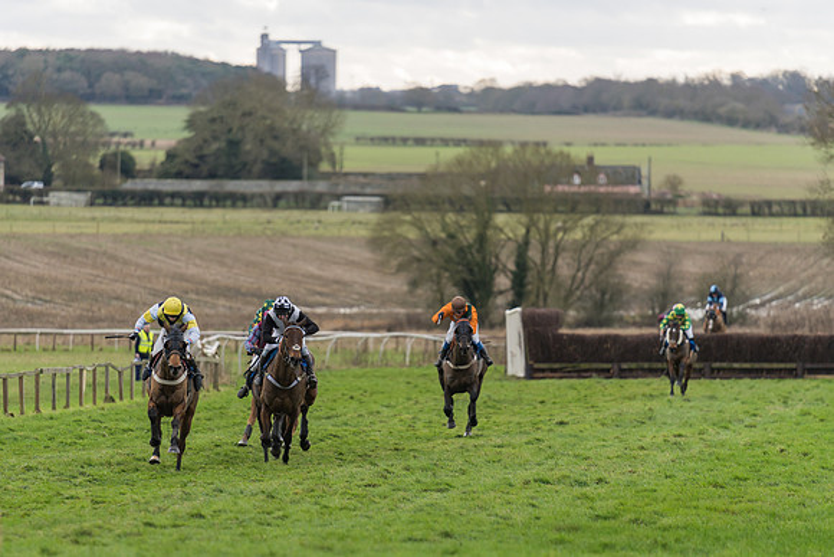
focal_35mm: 268
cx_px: 335
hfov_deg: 7.7
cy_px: 301
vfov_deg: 5.1
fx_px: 6220
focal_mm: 200
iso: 400
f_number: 2.8
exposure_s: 1/1000
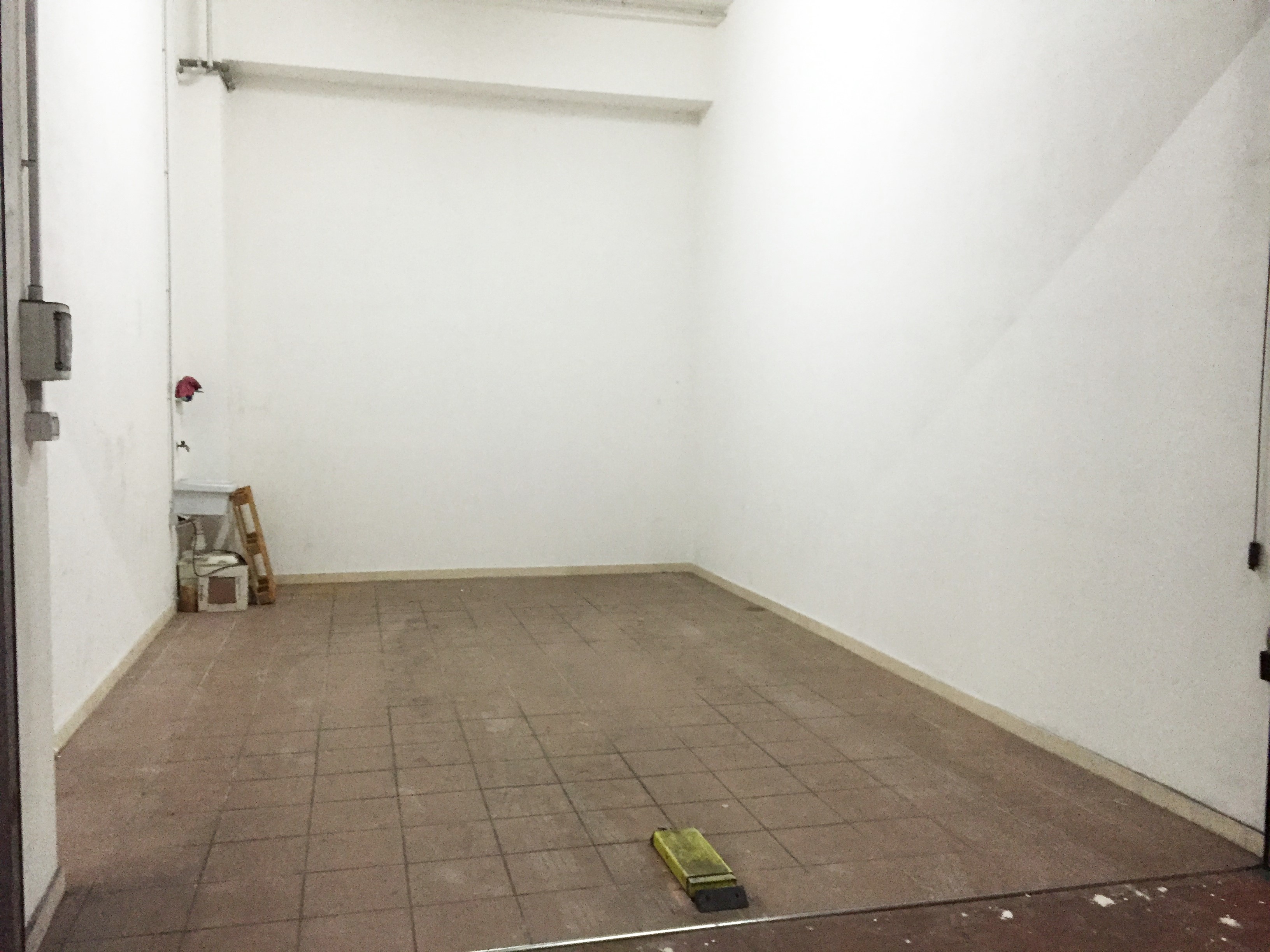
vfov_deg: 48.2
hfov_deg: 61.7
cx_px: 635
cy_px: 476
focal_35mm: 29
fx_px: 1064
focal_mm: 4.15
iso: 250
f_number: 2.2
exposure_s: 1/25
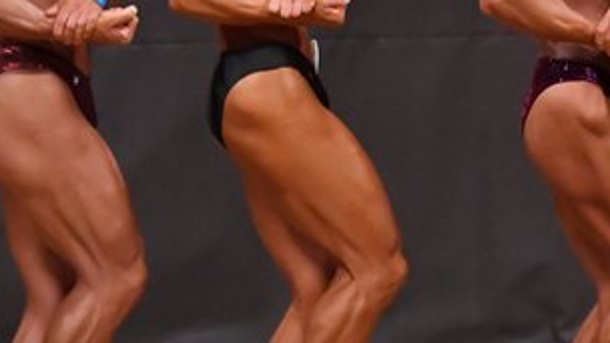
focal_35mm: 721
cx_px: 459
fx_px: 11662
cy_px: 46
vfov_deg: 1.7
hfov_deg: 3.0
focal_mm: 180
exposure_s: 1/400
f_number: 5.6
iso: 7200
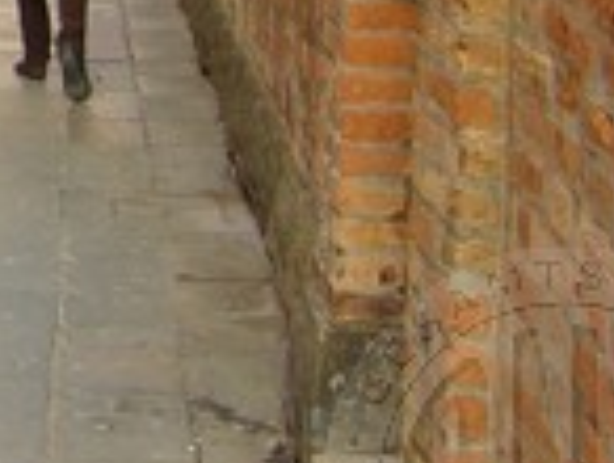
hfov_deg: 13.7
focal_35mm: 134
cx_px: -357
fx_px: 2381
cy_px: -139
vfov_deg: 10.8
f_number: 2.8
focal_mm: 5.8
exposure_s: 1/100
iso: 80
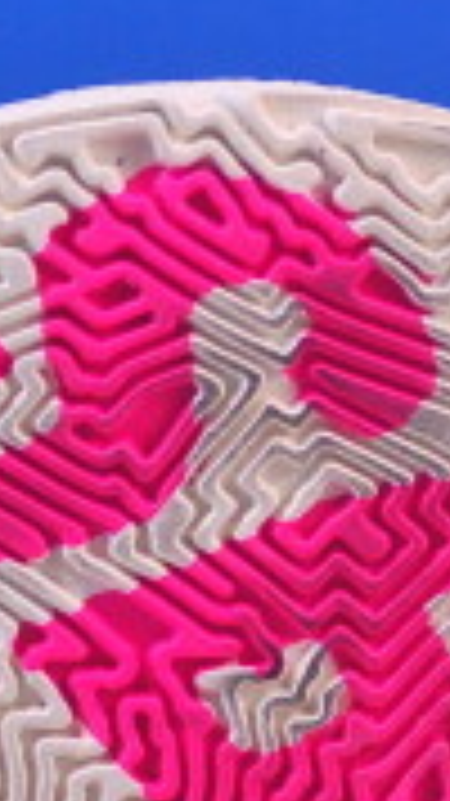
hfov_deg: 3.4
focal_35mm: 352
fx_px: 7474
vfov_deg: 6.1
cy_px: -16
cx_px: -302
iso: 250
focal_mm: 50
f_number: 2.5
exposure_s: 1/320
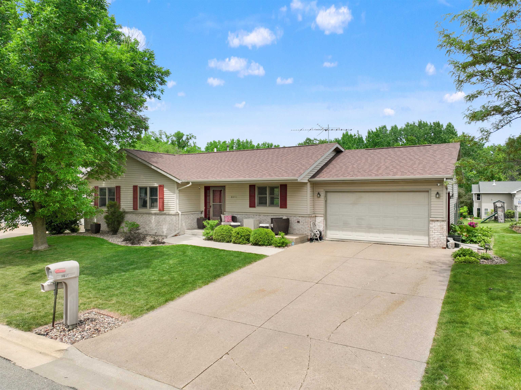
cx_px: 260
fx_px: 361
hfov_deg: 71.6
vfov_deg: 56.8
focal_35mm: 24
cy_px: 195
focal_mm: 12.29
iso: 100
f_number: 2.8
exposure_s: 1/2000
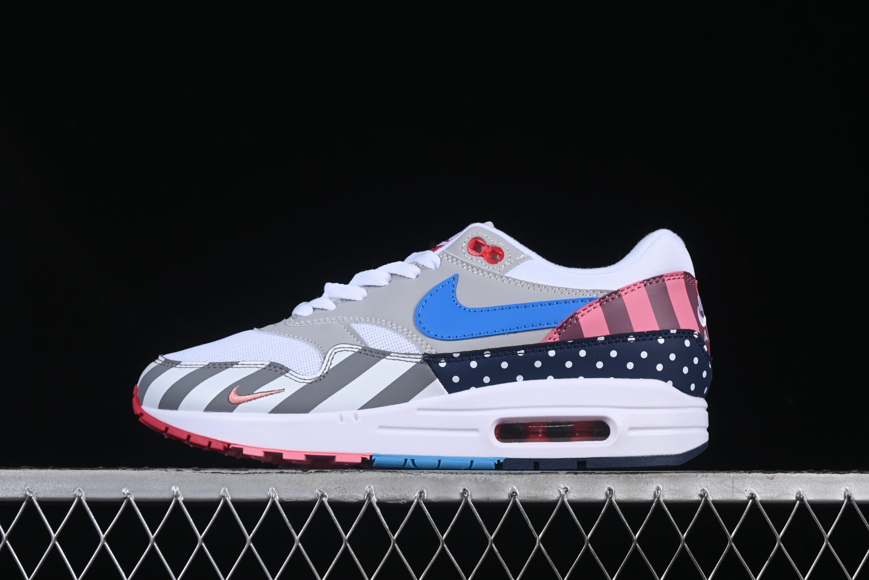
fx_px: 1810
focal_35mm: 75
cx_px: 434
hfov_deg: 27.0
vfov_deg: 18.2
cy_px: 290
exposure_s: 1/80
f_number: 8
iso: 160
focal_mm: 50
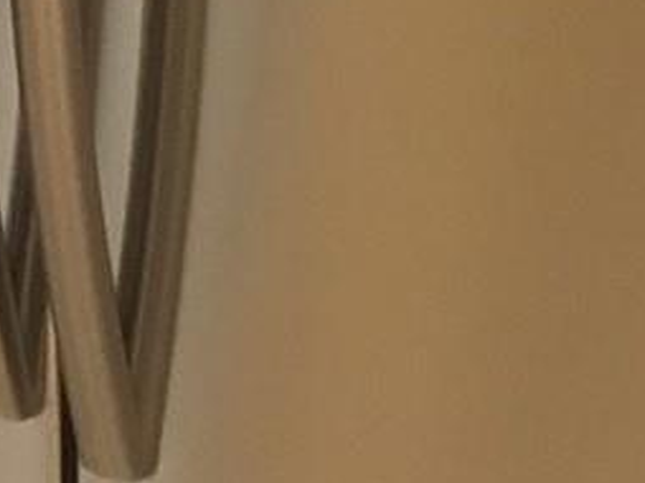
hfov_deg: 9.2
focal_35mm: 183
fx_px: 3407
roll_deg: +1.7
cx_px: -1138
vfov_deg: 7.6
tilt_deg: -8.4
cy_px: -663
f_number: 2.2
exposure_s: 1/30
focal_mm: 4.15
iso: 64
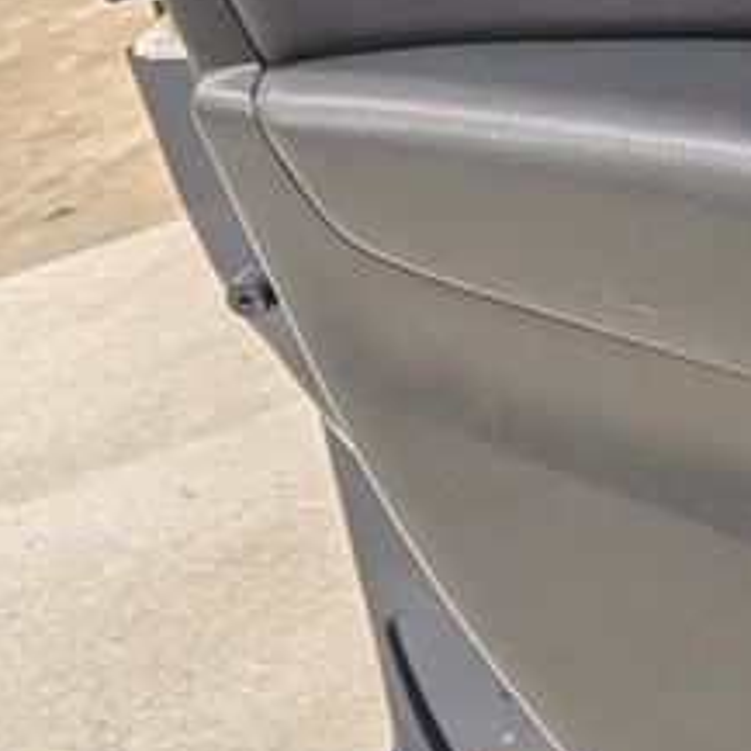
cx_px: 1516
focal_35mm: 100
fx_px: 2455
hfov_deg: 14.4
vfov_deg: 17.2
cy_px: 138
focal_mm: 4.53
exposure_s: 1/187
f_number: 1.7
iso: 28
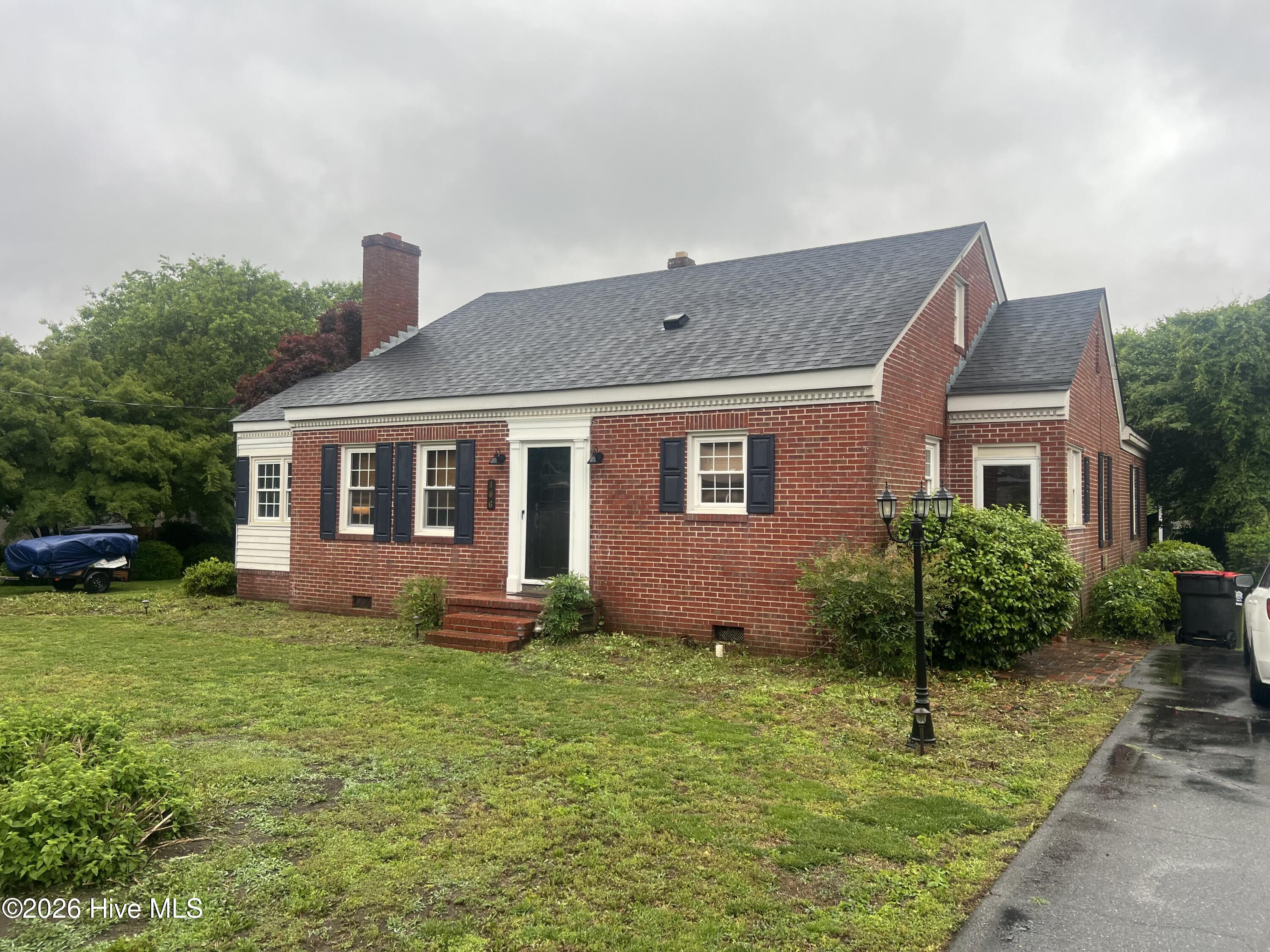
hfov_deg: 67.3
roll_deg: -0.3
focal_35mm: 26
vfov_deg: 53.1
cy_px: 476
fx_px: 954
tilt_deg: +2.4
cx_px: 635
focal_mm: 5.7
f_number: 1.5
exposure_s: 1/439
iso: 50
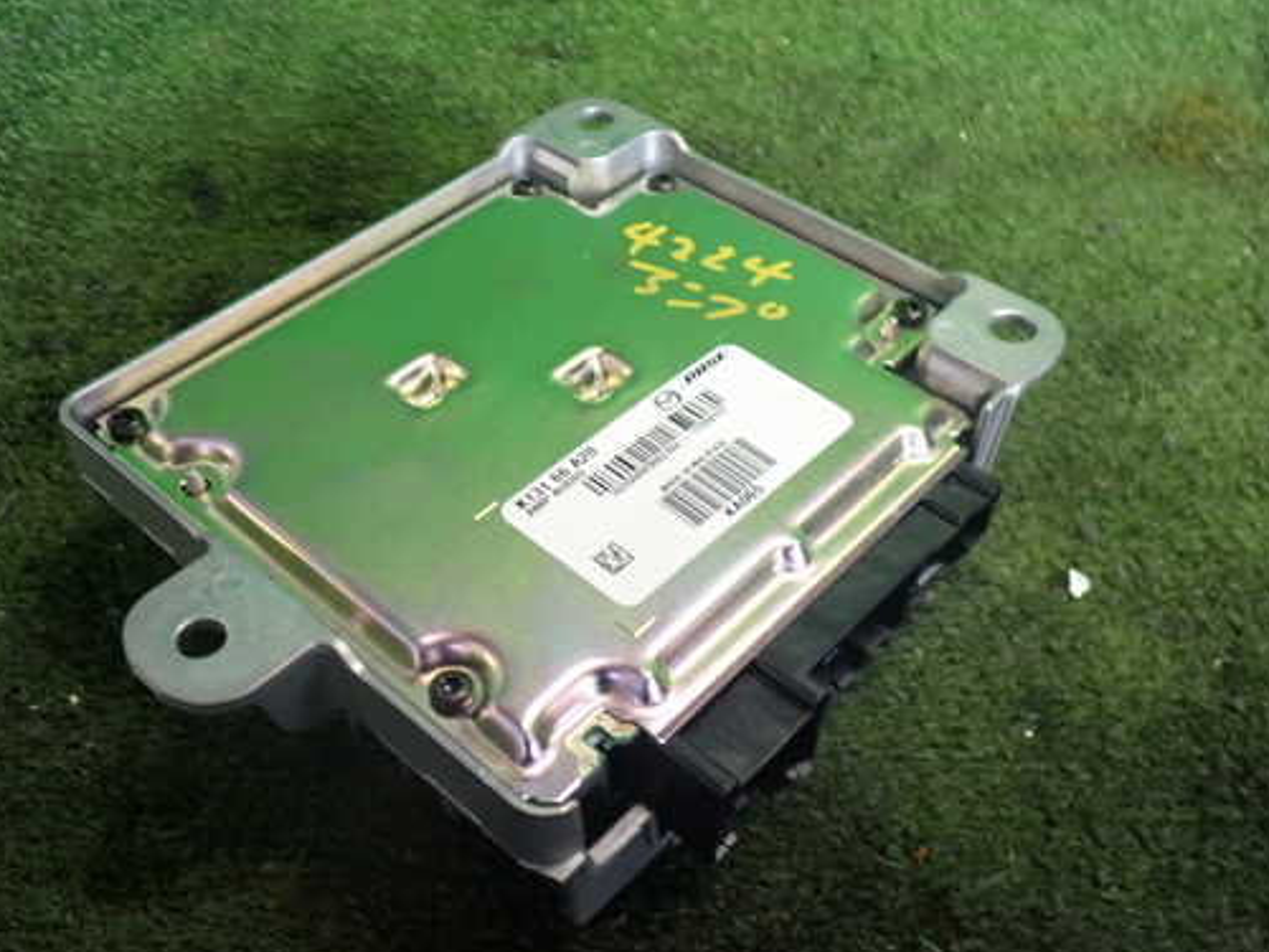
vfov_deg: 39.7
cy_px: 485
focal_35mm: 36
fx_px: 1320
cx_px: 584
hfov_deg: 51.3
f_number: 2.3
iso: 200
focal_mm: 5.4
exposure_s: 1/30
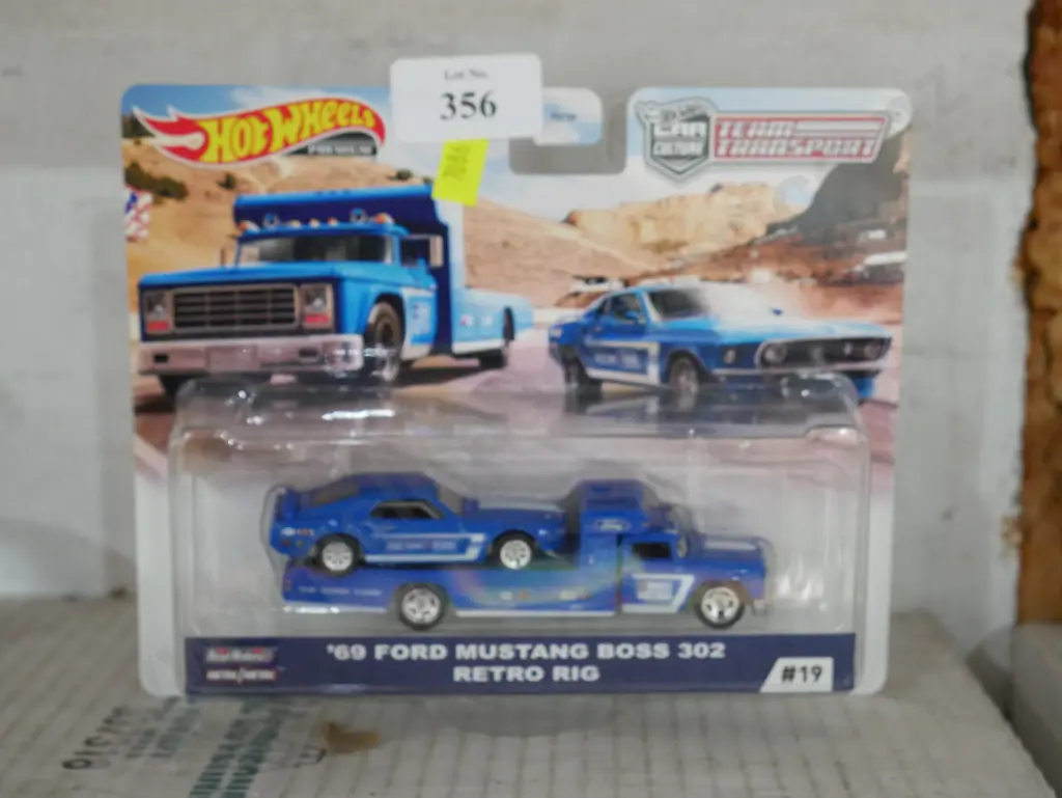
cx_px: 531
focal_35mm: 68
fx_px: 2087
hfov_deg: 28.5
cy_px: 399
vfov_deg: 21.6
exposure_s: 1/30
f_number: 5.4
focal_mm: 34
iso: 3200
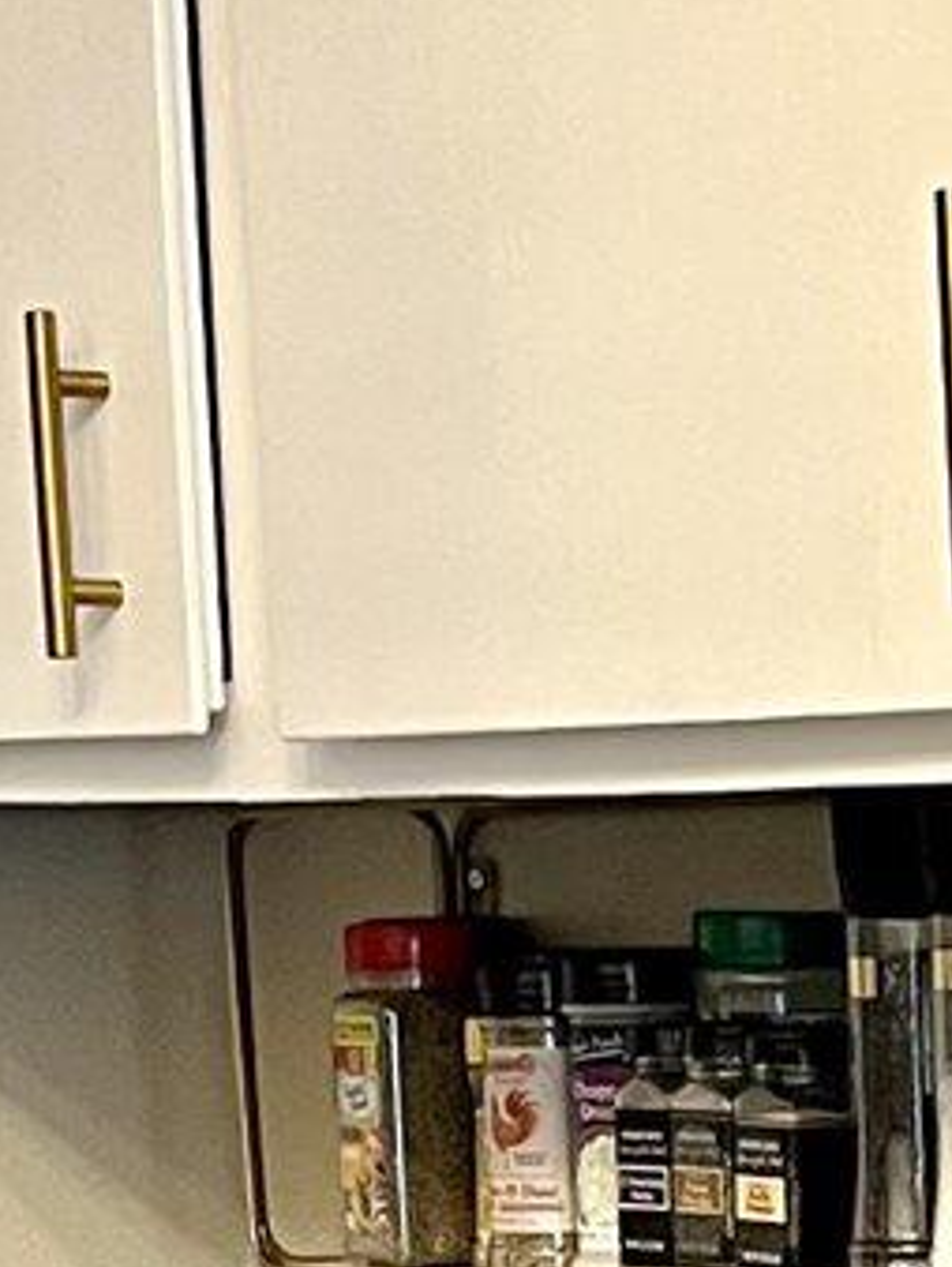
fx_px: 6482
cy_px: 2249
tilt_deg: -11.4
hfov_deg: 8.2
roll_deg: +1.0
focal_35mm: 177
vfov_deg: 10.5
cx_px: 1402
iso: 80
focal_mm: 5.1
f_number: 1.6
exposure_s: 1/60
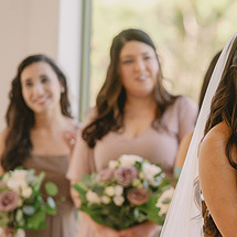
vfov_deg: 4.2
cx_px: 293
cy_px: 209
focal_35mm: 413
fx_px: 3199
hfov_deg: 4.2
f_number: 2.8
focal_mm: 180
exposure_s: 1/320
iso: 800
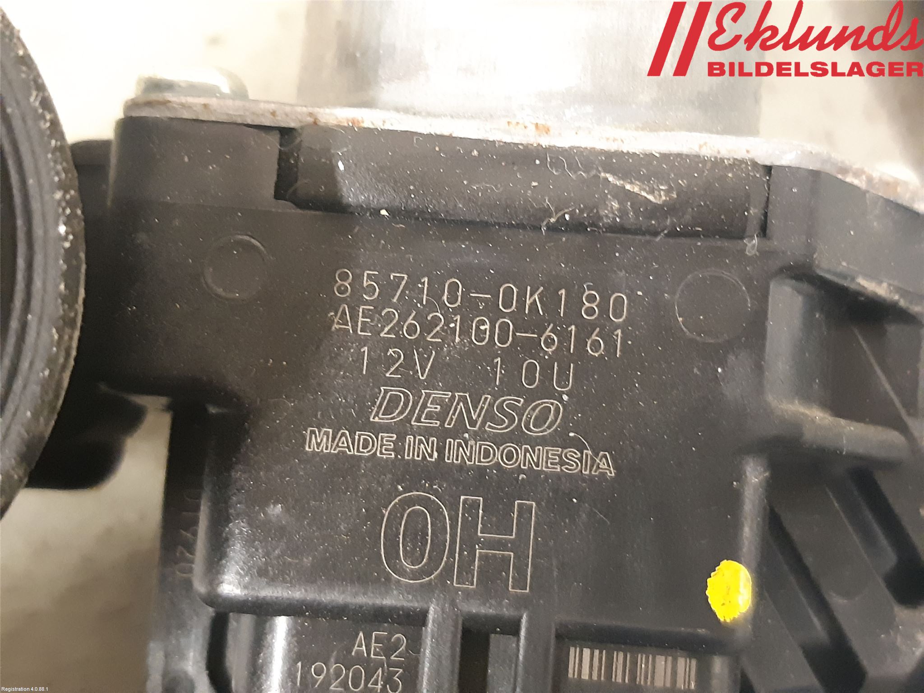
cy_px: 346
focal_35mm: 26
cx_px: 462
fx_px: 694
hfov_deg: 67.3
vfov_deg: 53.1
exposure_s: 1/20
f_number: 1.7
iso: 640
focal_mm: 3.93
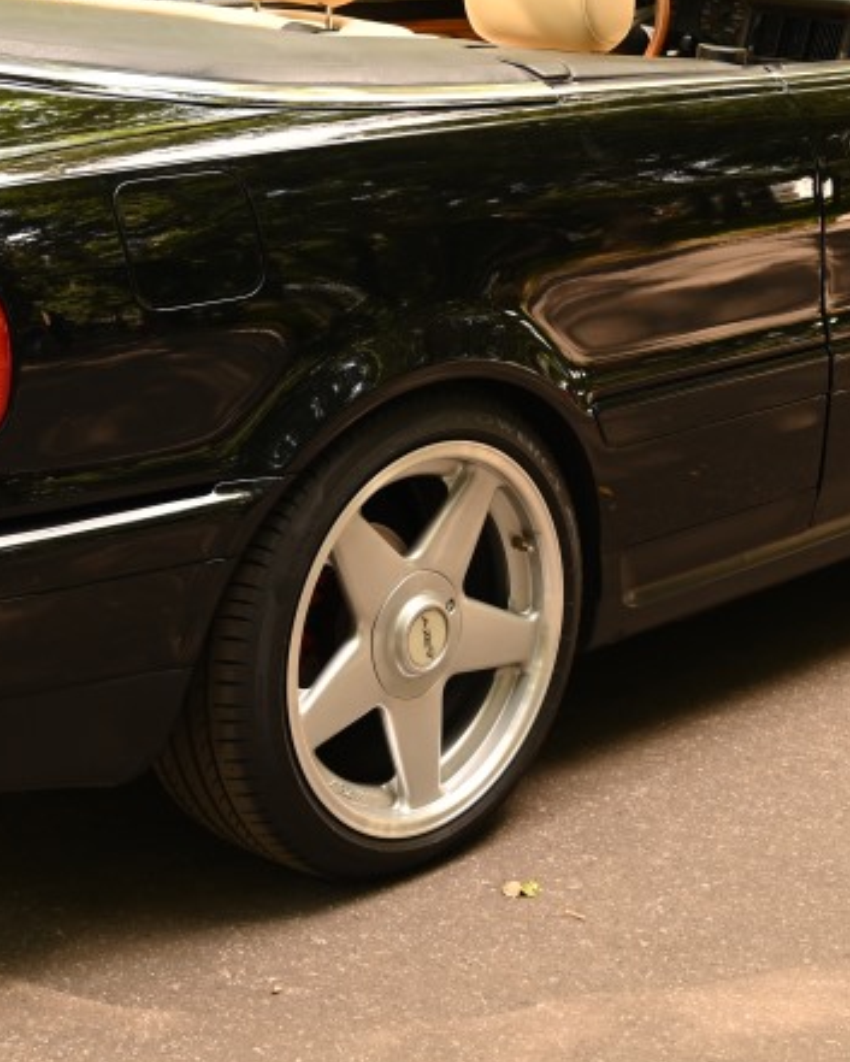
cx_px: 383
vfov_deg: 23.1
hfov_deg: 18.7
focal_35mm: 82
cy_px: 311
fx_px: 2578
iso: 320
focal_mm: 35
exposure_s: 1/160
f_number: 4
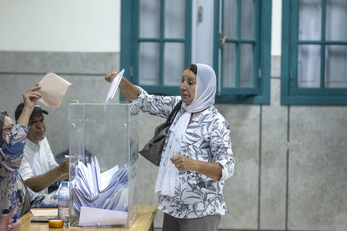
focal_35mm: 112
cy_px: 149
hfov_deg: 18.3
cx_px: 163
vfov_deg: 12.2
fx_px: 1079
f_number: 1.8
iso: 2500
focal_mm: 85
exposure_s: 1/400
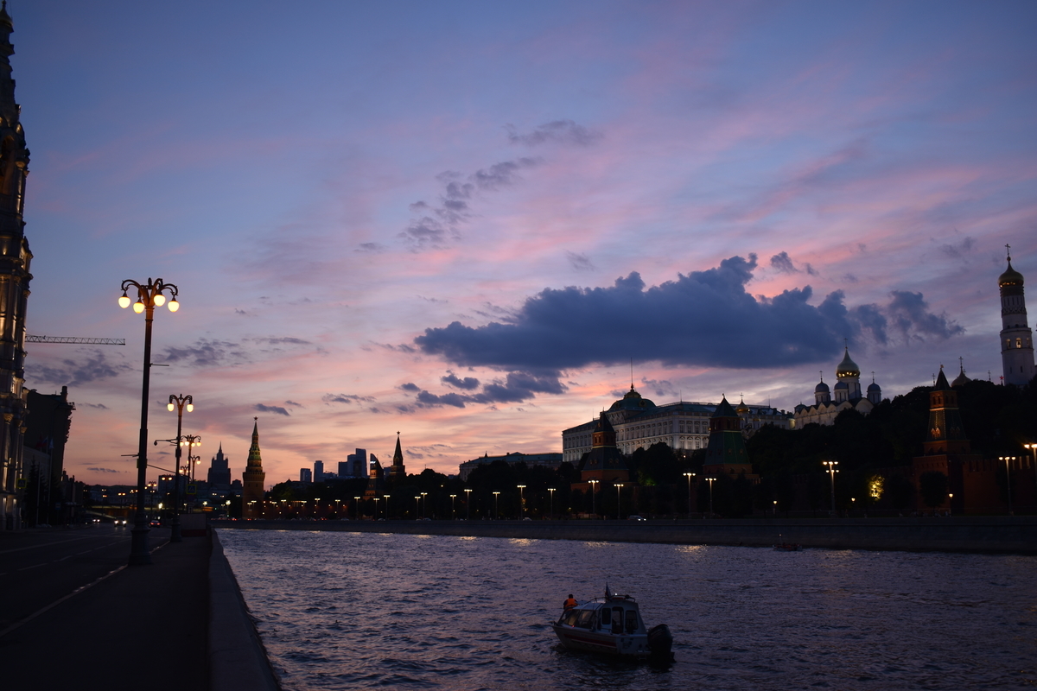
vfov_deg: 40.0
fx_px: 951
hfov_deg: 57.2
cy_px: 346
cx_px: 518
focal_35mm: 33
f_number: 3.8
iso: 100
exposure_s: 1/30
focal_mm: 22
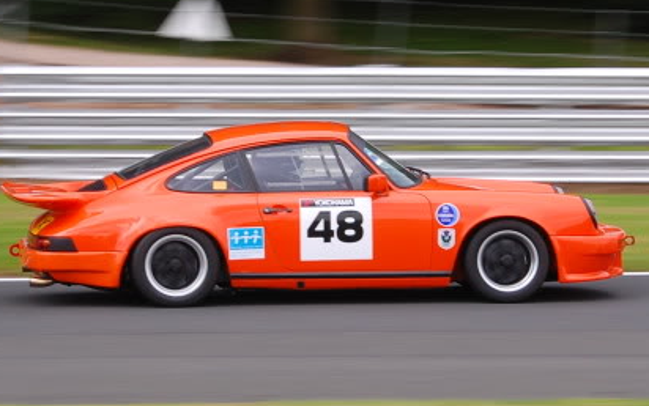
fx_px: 4358
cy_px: 197
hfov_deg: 8.5
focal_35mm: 246
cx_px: 330
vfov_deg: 5.3
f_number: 10
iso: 200
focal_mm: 65
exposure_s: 1/160
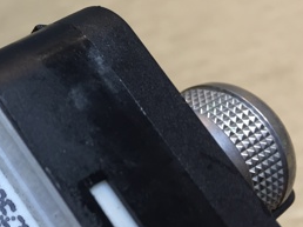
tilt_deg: -41.4
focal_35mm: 72
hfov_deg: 24.4
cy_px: 146
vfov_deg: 20.4
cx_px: -66
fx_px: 630
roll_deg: +19.7
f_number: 2.2
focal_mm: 4.15
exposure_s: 1/33
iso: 80
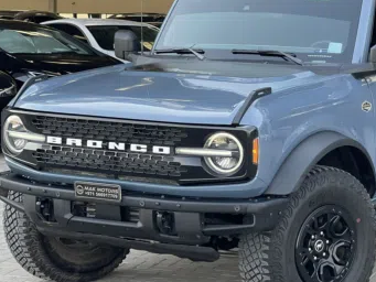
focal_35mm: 120
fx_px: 1304
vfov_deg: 12.3
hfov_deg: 16.3
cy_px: 95
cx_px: 282
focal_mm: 7.5
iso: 40
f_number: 2.2
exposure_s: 1/121
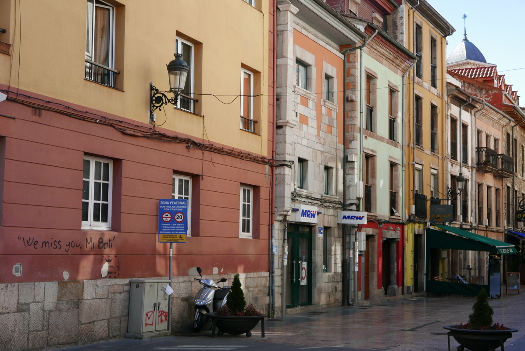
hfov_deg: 33.4
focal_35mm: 60
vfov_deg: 22.7
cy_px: 176
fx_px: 876
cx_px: 262
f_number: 5.6
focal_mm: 27.2
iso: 200
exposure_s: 1/320
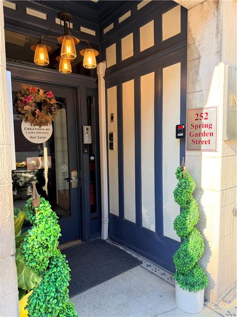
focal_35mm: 24
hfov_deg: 56.8
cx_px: 118
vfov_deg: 71.6
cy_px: 158
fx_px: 219
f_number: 1.78
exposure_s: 1/178
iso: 80
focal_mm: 6.76
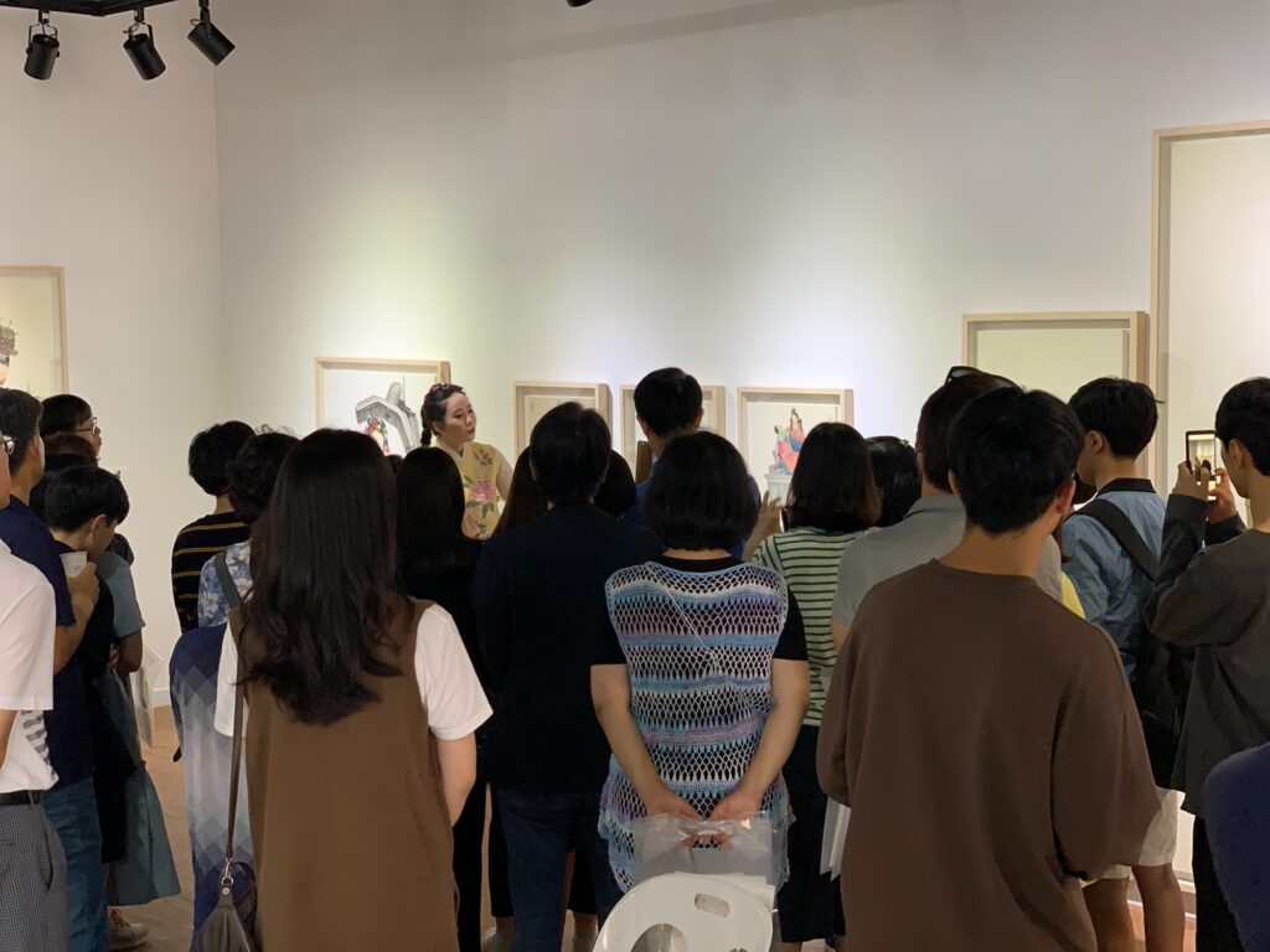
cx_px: 635
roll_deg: +0.4
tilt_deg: -4.2
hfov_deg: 36.8
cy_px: 476
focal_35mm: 52
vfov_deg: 28.0
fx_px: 1908
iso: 160
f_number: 2.4
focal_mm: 6
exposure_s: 1/60
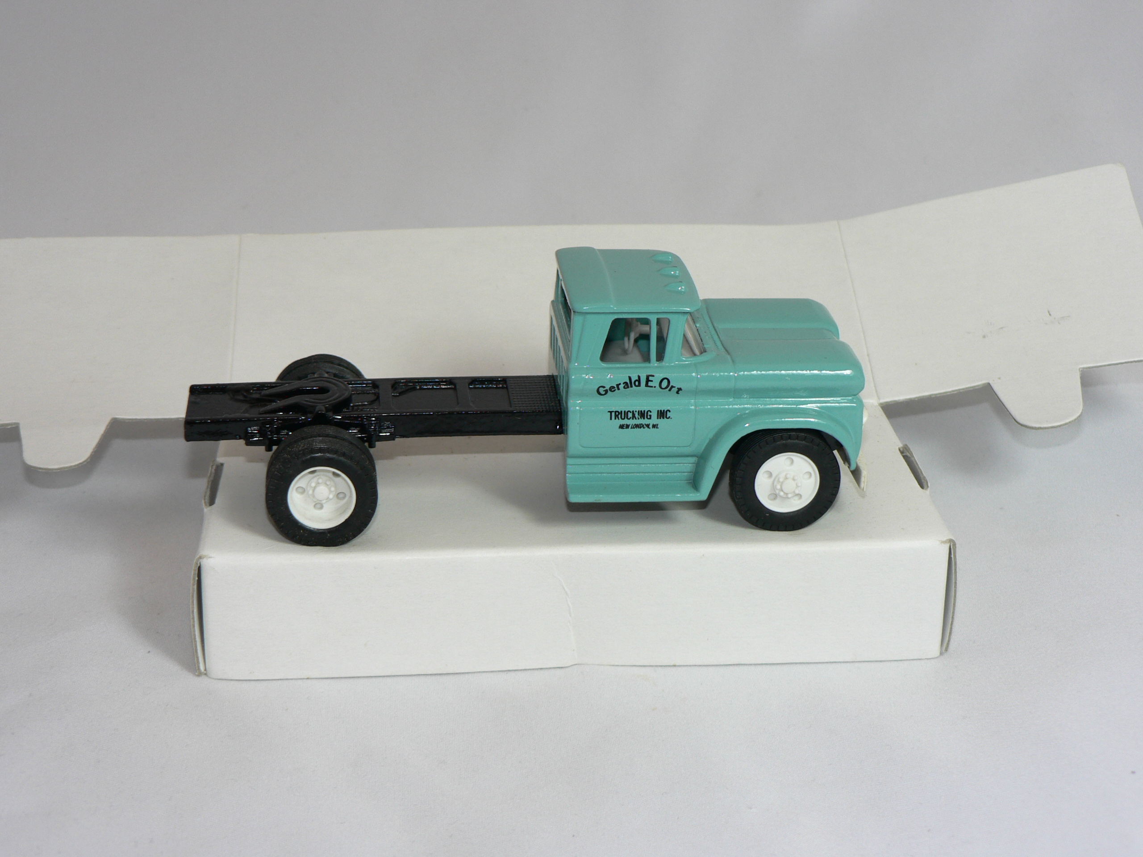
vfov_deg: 22.3
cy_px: 428
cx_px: 572
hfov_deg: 29.4
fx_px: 2179
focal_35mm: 66
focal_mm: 11
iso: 80
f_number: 3.2
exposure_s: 1/60
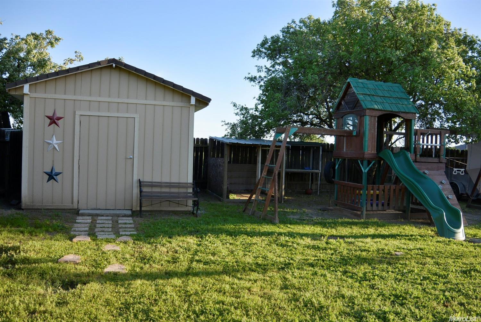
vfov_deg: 41.3
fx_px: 428
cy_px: 161
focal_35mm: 32
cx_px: 240
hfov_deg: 58.6
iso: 220
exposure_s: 1/500
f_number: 3.8
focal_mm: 12
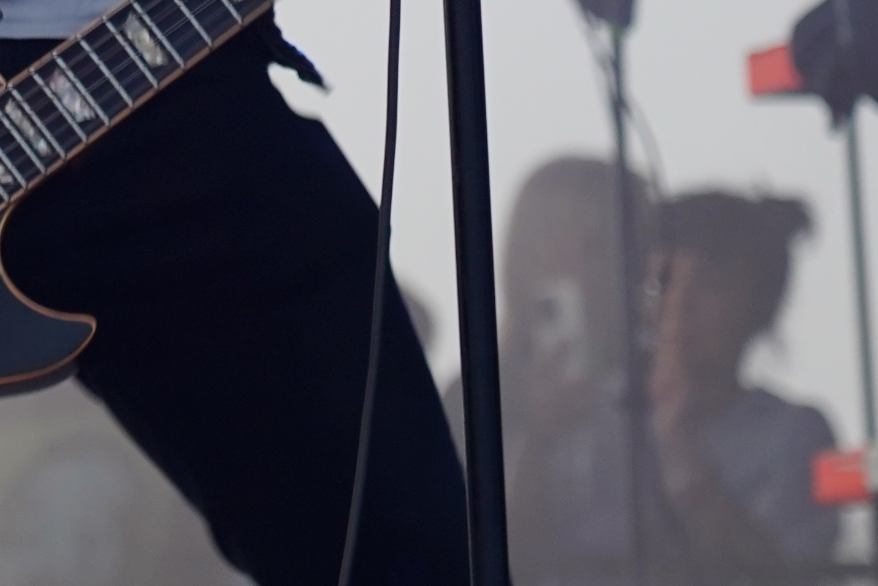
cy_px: -328
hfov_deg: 4.6
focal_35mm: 440
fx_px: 10731
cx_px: -529
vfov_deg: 3.1
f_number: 4
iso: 800
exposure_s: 1/125
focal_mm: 105
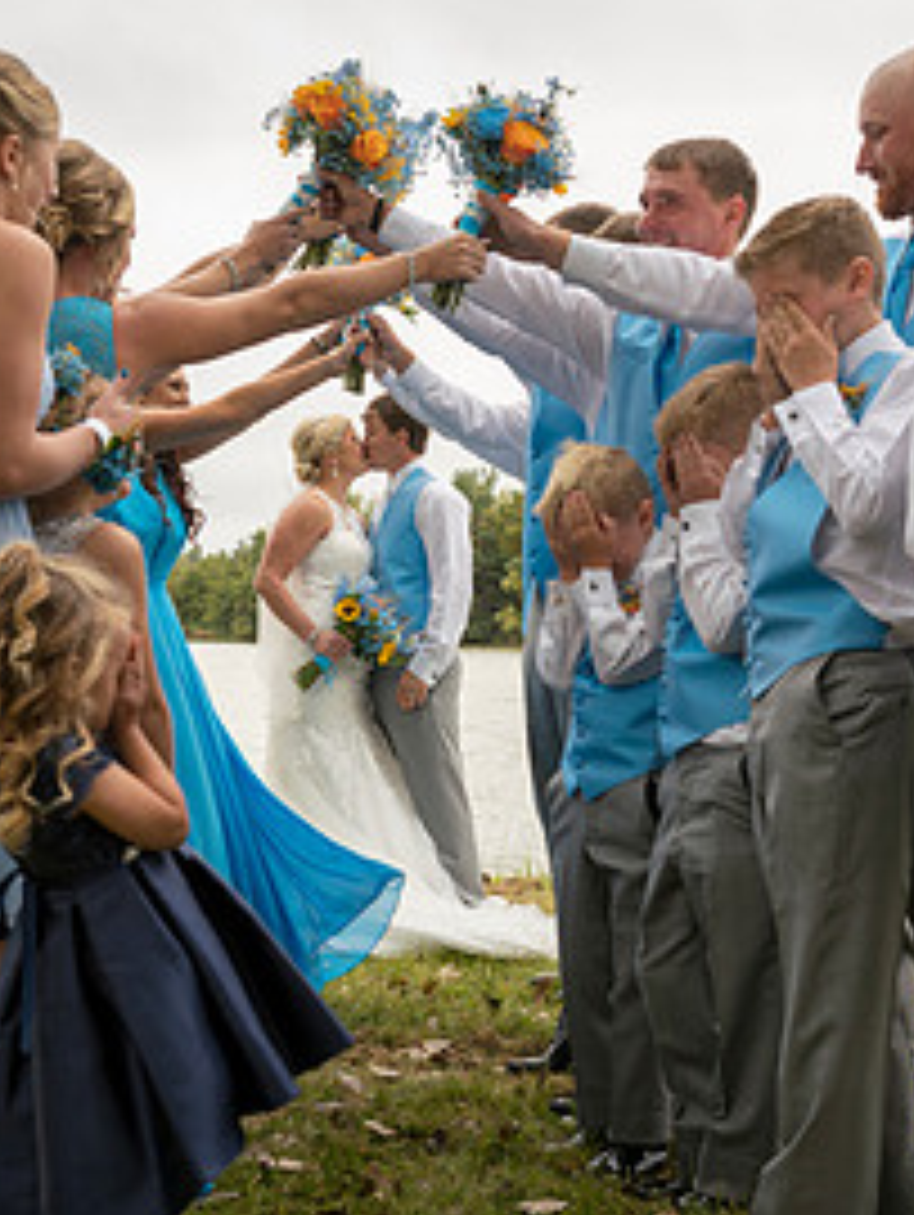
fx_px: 1968
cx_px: 495
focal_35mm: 56
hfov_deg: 26.1
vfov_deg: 34.3
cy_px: 657
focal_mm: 35
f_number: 4
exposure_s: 1/250
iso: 100
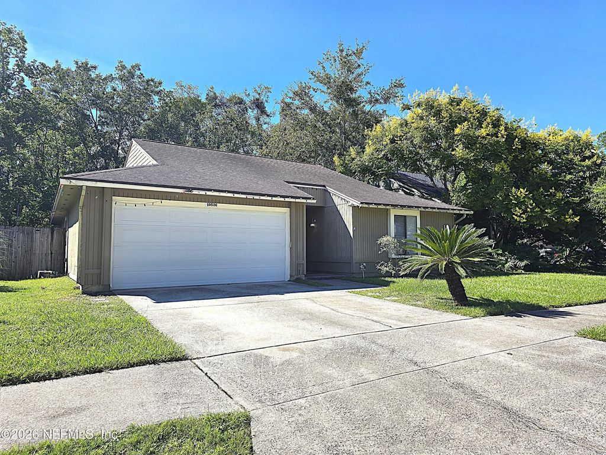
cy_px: 228
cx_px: 303
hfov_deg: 73.9
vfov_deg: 58.9
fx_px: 403
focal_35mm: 23
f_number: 1.7
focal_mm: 6.3
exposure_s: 1/621
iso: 12
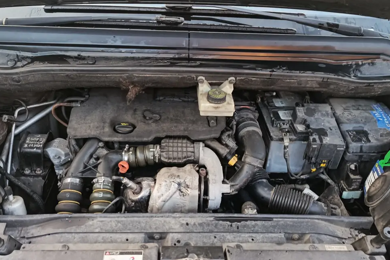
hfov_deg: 57.2
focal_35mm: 33
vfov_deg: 39.8
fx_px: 357
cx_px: 185
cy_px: 154
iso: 715
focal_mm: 5.24
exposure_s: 1/100
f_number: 1.7
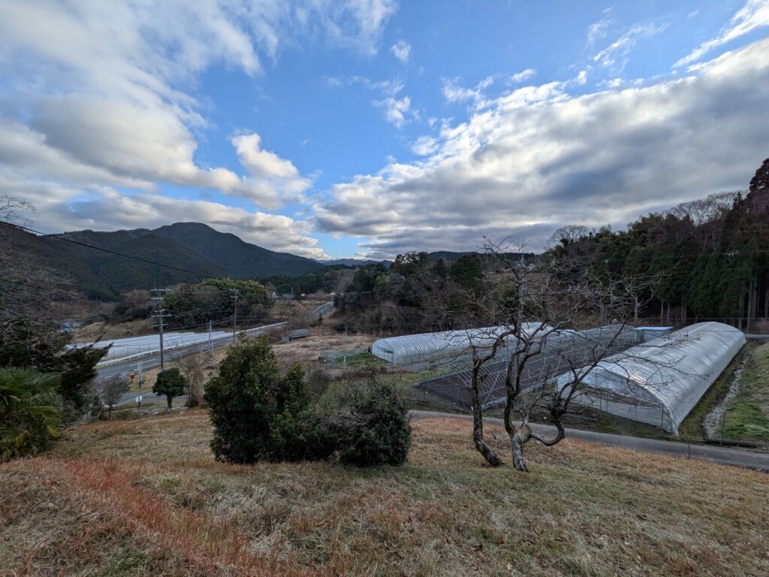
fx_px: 311
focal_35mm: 14
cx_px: 384
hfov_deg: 102.1
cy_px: 288
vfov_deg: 85.7
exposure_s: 1/1106
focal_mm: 1.83
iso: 49
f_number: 2.2
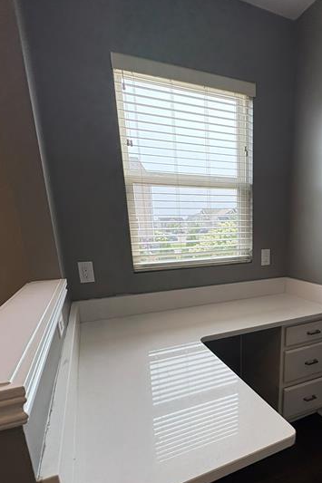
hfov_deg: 57.6
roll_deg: +1.2
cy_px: 299
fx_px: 282
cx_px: 225
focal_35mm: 21
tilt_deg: -14.1
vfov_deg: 79.9
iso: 64
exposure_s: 1/191
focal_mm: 2.22
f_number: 2.2
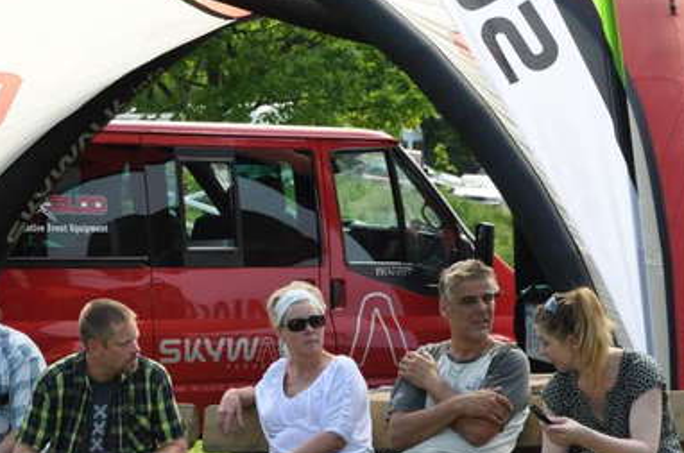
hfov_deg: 10.7
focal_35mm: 193
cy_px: 346
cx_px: 186
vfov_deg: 7.1
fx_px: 3659
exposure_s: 1/200
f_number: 8
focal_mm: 62
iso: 200
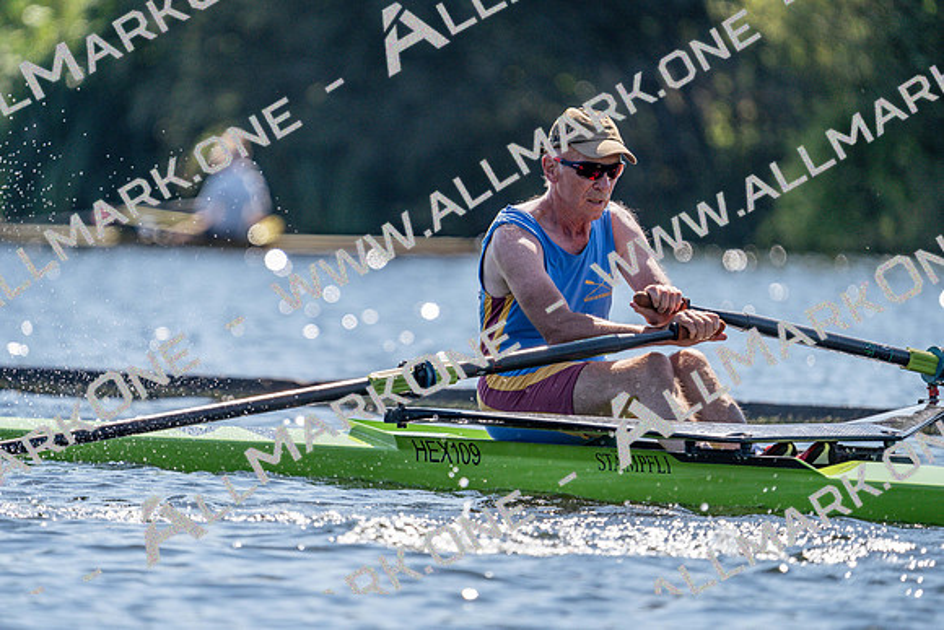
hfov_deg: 4.2
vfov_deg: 2.8
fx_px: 12930
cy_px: 315
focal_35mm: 493
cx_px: 472
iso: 320
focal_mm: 493
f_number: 6.3
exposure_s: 1/1600
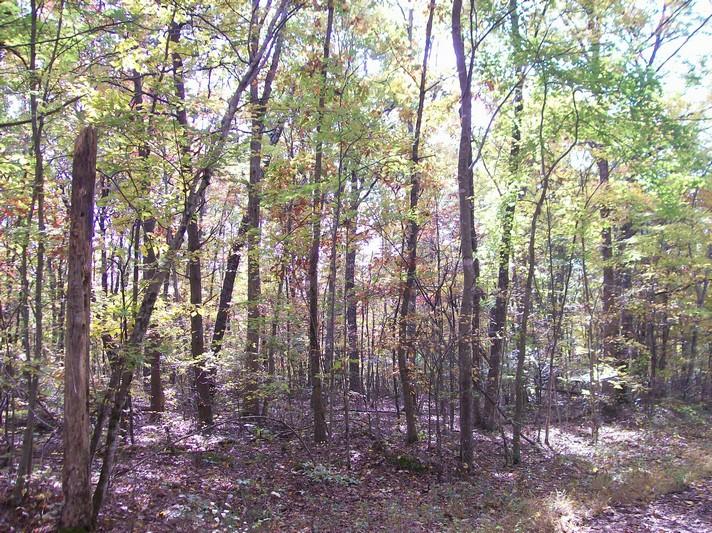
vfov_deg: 39.6
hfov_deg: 51.4
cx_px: 356
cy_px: 266
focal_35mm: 36
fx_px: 740
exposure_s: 1/76.7
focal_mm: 6
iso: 80
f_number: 2.7
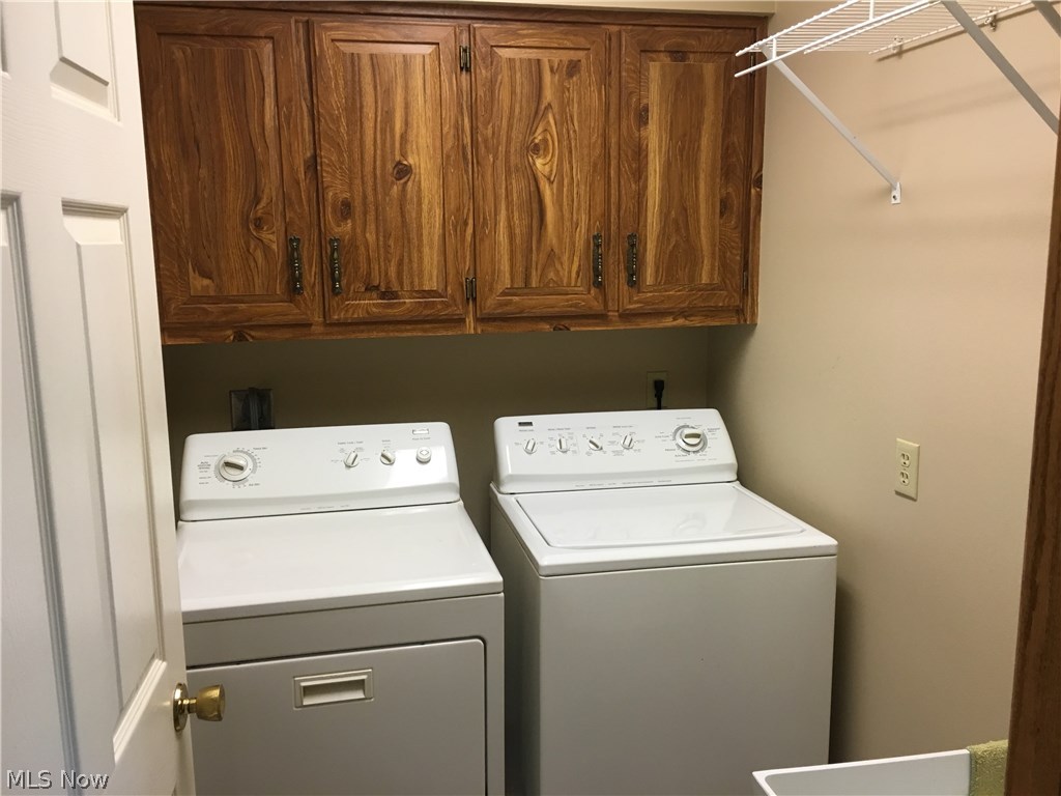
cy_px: 398
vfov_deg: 48.2
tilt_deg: -10.0
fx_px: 889
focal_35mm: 29
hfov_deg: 61.7
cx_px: 530
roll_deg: +1.1
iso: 40
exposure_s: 1/30
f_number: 2.2
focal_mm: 4.15
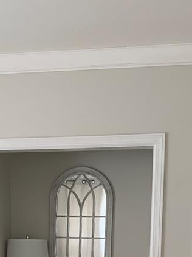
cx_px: 55
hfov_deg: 19.8
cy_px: 314
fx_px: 548
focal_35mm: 74
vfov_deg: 23.8
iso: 100
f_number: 1.8
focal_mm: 4.25
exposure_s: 1/60
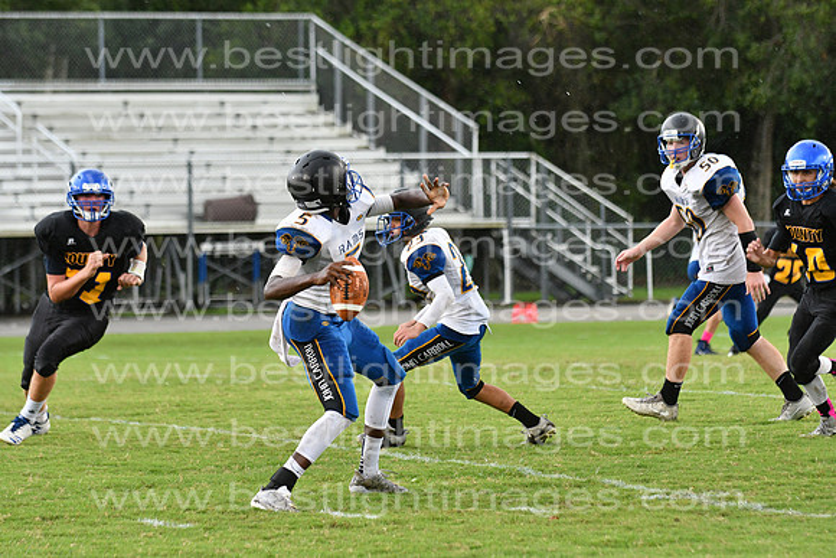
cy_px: 279
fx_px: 4878
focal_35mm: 210
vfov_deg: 6.5
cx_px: 418
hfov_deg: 9.8
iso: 1000
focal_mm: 140
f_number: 3.5
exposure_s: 1/800
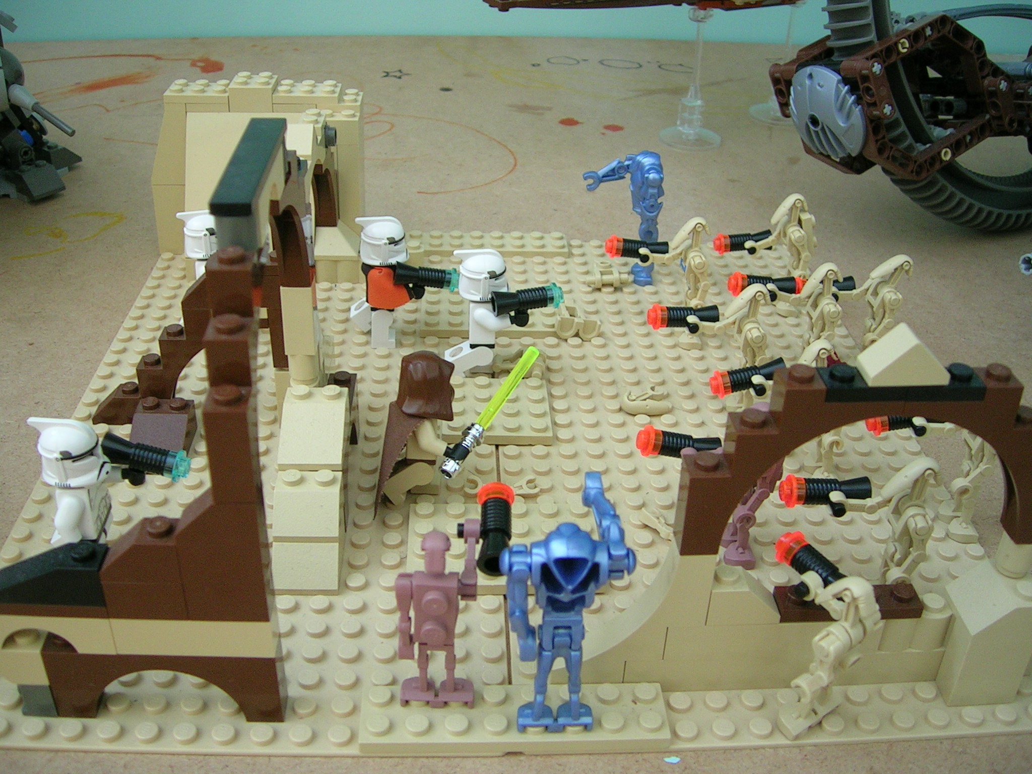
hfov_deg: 52.6
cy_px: 387
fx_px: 1043
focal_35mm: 35
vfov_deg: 40.7
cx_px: 516
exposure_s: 1/3.9
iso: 98
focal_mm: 5.4
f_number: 2.8
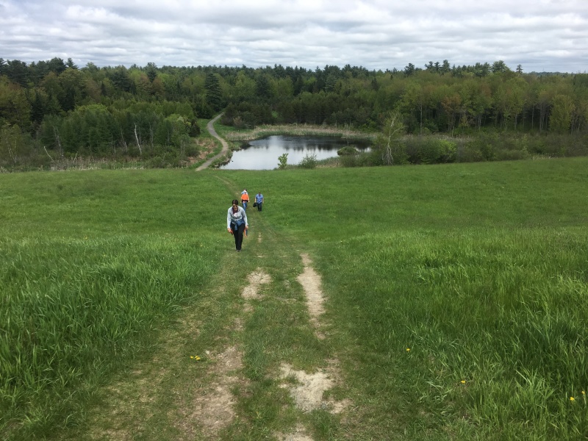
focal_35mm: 29
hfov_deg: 61.7
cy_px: 220
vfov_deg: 48.2
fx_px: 493
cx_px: 294
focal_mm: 4.15
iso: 25
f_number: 2.2
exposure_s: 1/1282
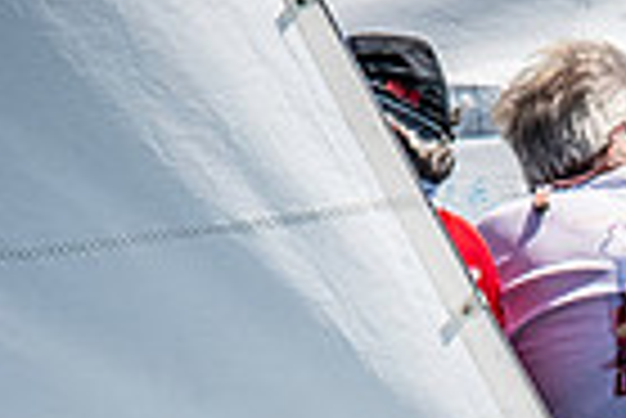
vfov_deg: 0.5
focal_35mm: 2731
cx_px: 905
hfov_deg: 0.8
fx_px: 47538
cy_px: 717
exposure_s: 1/3200
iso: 320
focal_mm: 300
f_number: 5.6
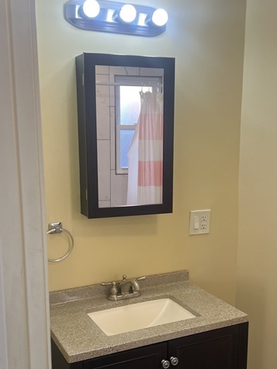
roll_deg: +0.5
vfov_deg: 44.7
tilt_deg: -7.6
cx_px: 142
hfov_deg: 34.4
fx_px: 448
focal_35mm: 42
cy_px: 207
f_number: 1.5
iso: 50
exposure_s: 1/120
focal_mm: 5.7
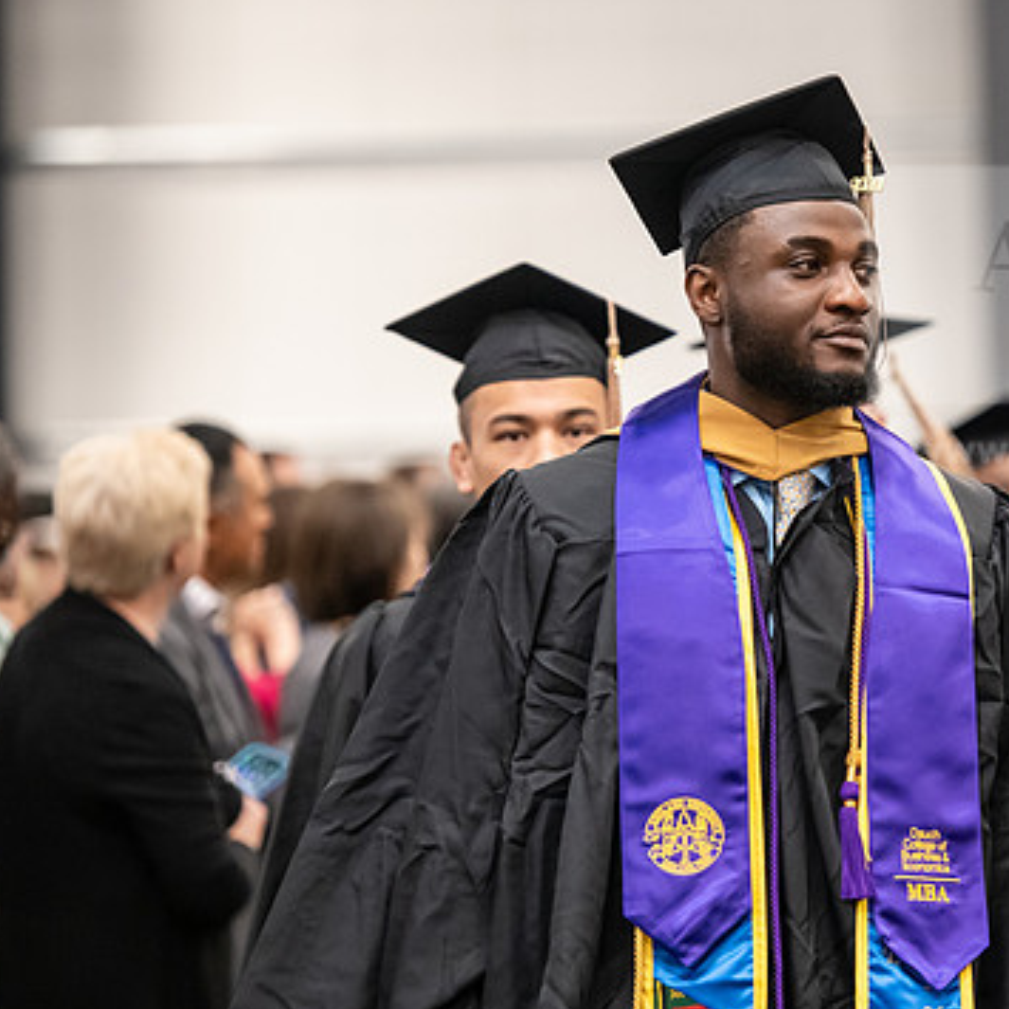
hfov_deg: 8.1
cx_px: 782
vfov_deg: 8.1
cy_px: 510
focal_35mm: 215
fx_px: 7090
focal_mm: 155
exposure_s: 1/200
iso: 3200
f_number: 3.2
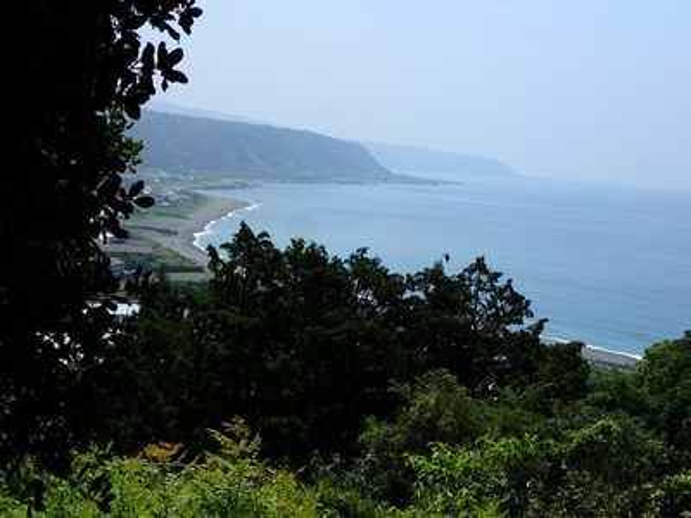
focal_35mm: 65
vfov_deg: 22.6
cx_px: 346
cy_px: 259
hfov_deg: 29.8
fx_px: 1298
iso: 100
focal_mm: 11.78
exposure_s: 1/800
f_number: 5
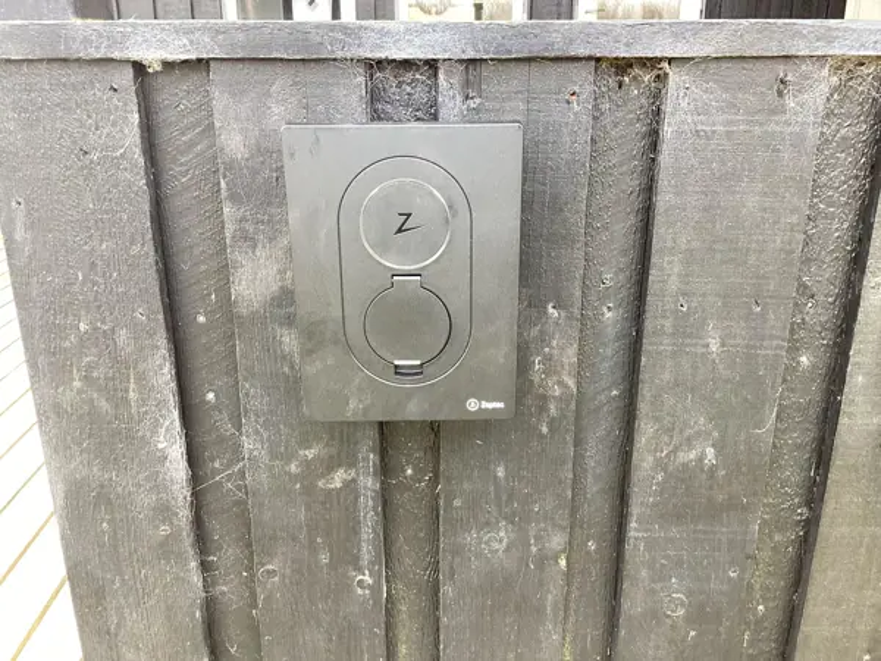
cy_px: 330
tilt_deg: -17.5
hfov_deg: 58.4
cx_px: 440
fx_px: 789
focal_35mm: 31
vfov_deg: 45.4
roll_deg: -0.3
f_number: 2.4
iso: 80
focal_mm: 3.3
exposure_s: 1/120
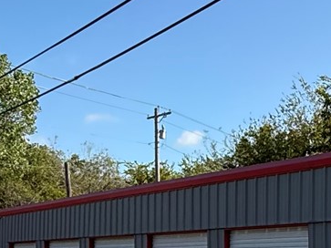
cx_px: 343
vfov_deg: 19.4
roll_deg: +0.6
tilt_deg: -0.2
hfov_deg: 24.9
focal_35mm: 74
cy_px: 241
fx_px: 707
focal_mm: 2.22
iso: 50
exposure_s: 1/1368
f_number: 2.2
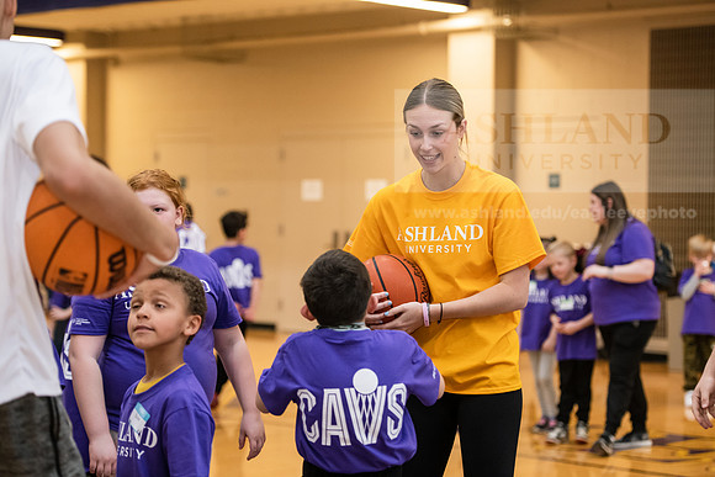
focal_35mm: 92
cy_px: 238
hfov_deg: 22.1
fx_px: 1828
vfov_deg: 14.9
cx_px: 358
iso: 2500
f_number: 3.2
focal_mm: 92
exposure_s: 1/200
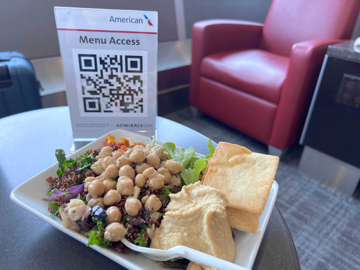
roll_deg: -1.6
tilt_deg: -28.8
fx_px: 270
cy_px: 135
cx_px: 180
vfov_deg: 53.1
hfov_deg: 67.3
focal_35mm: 26
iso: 50
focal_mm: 5.7
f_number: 1.5
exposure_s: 1/121
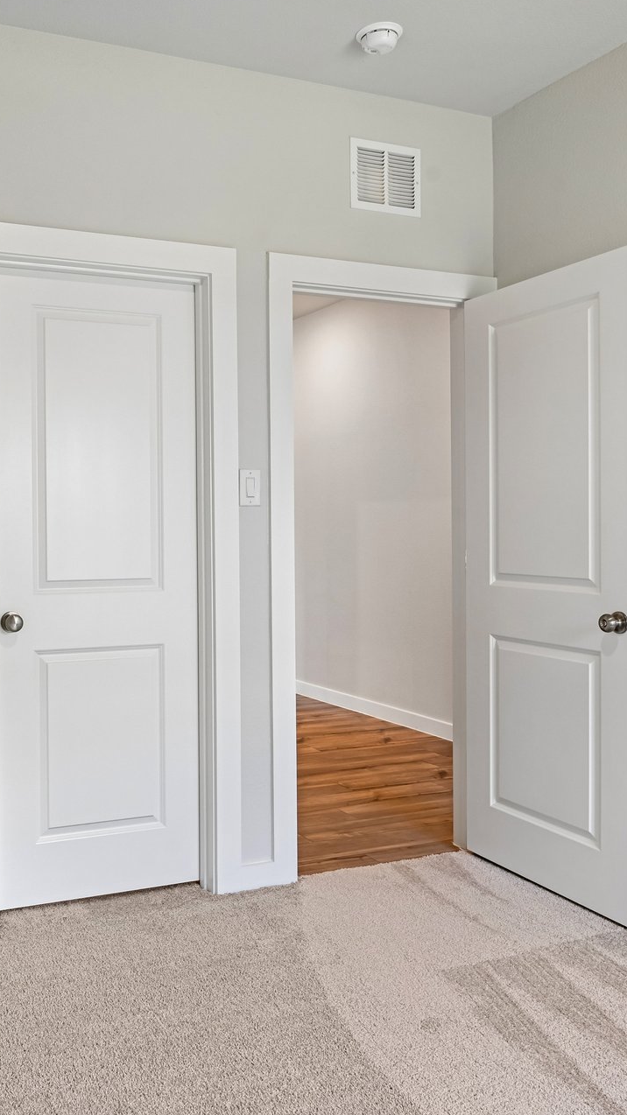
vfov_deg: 61.0
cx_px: 127
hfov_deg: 35.5
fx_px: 946
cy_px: 528
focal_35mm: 32
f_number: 8
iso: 400
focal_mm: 19
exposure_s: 1/20
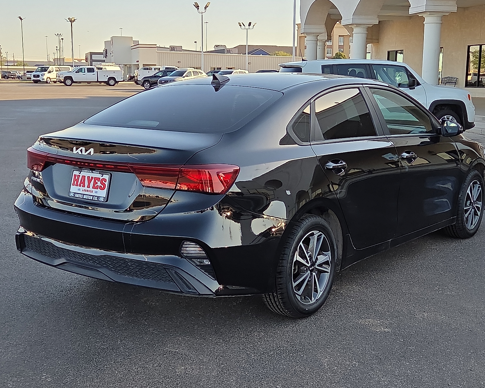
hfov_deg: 37.3
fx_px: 718
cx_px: 256
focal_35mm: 50
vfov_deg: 30.2
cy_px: 196
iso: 25
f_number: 1.8
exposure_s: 1/714
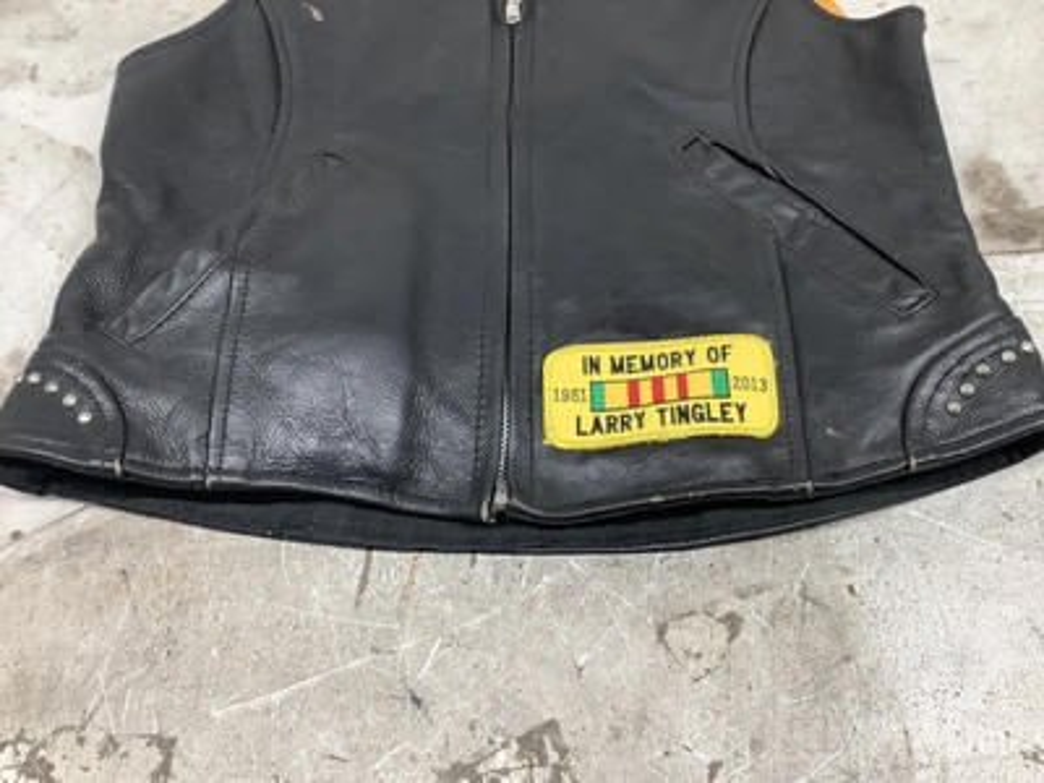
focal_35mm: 31
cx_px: 522
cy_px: 392
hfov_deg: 58.4
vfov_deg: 45.4
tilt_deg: -59.1
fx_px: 935
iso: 50
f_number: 2.4
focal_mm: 3.3
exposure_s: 1/60
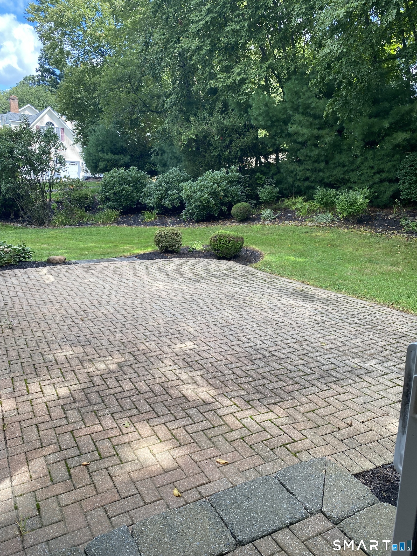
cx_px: 208
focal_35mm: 26
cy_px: 278
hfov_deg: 53.1
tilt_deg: -11.2
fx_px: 418
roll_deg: -0.7
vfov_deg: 67.3
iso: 32
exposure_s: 1/313
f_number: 1.8
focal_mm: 4.25
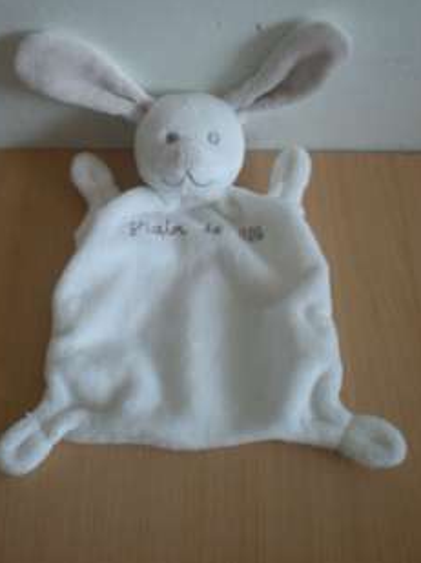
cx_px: 184
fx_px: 780
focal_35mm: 48
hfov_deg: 30.2
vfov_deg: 39.6
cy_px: 231
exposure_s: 1/42.5
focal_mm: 6.3
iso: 200
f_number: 3.1
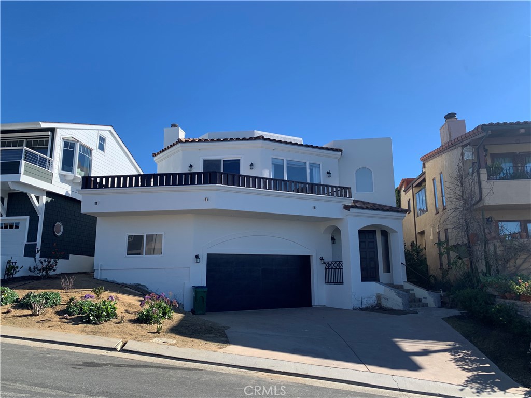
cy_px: 199
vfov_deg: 53.1
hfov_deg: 67.3
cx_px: 266
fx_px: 399
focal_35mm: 26
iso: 25
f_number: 1.8
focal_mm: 4.25
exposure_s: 1/1560
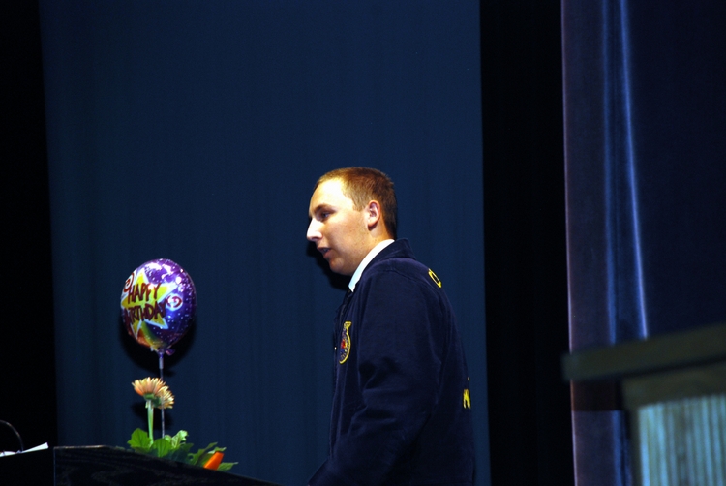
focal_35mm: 202
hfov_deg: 10.1
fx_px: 4088
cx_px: 363
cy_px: 243
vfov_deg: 6.8
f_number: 5.6
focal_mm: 135
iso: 220
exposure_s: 1/60
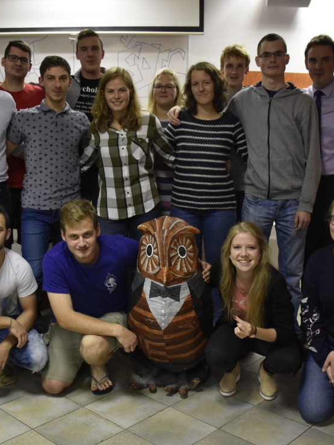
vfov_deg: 42.9
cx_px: 151
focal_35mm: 44
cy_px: 225
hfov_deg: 32.9
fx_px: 566
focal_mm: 20
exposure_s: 1/60
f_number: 4
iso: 1400
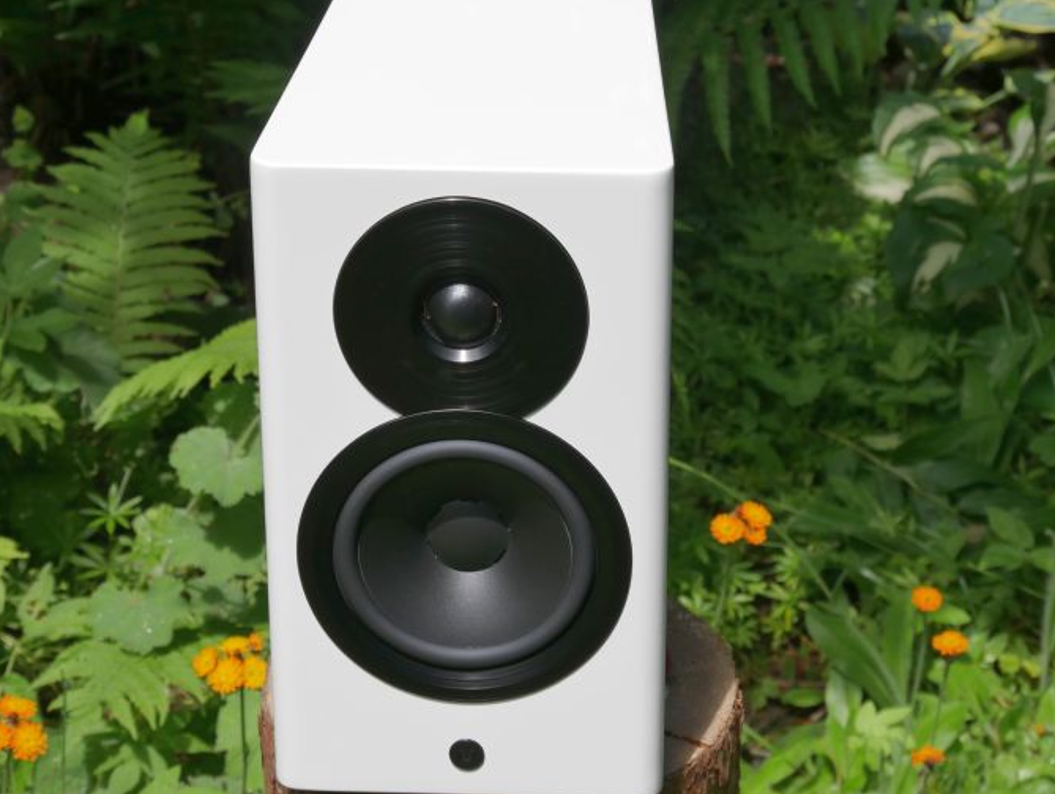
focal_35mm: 110
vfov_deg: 13.5
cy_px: 365
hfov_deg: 17.9
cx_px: 457
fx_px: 3356
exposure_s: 1/320
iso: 200
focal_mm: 46
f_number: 7.1
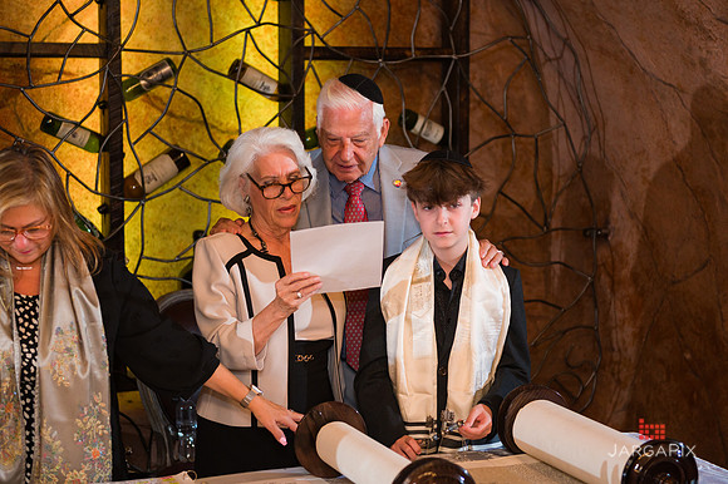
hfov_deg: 30.2
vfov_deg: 20.3
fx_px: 1351
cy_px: 230
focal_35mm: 67
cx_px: 384
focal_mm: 62
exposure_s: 1/200
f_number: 4
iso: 1000
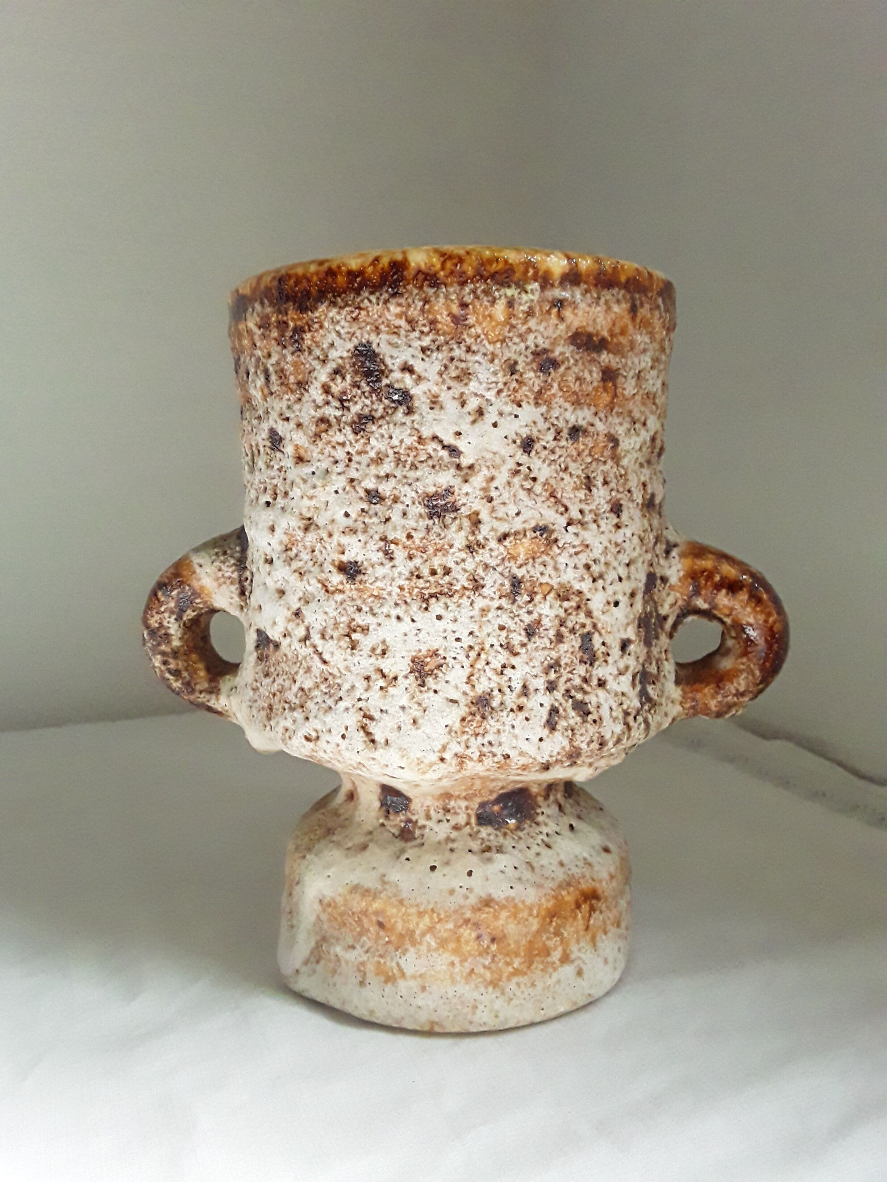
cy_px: 591
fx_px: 922
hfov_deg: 51.4
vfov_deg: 65.3
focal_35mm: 27
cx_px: 444
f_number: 1.9
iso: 400
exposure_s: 1/1009
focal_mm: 2.91
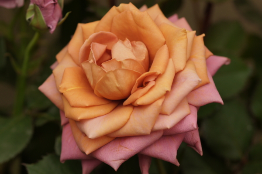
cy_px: 87
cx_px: 131
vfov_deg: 9.1
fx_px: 1091
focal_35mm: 150
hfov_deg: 13.7
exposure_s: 1/160
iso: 250
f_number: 4
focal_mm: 100
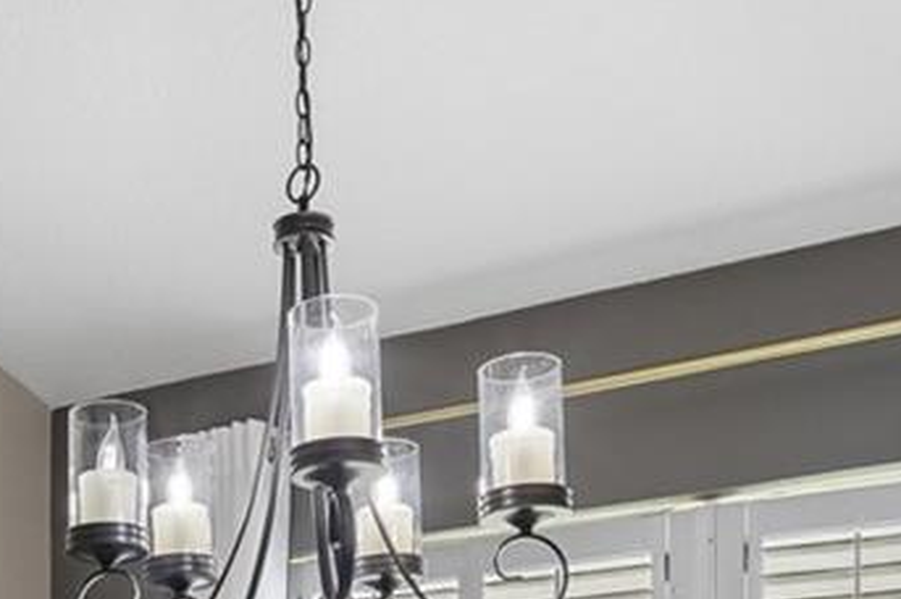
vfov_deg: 17.3
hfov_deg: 27.5
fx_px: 1750
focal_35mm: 70
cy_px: 930
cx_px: 45
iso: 100
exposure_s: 1/40
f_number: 7.1
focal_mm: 10
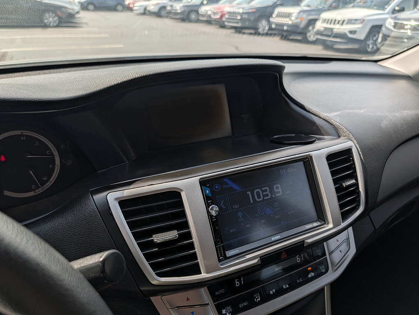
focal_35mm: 24
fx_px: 291
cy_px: 158
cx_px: 210
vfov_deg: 56.9
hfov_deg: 71.5
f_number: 1.68
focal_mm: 6.9
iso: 17
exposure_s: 1/3759
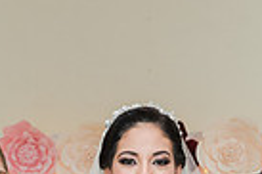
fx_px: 865
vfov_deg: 10.6
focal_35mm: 119
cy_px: 332
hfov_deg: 17.2
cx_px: 134
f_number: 4
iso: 1600
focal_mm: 28
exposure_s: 1/100
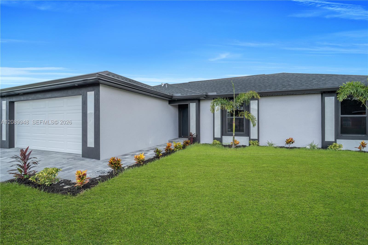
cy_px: 122
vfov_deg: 73.7
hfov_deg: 96.7
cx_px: 184
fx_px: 164
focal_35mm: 16
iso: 100
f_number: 5.6
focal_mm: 16
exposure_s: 1/250
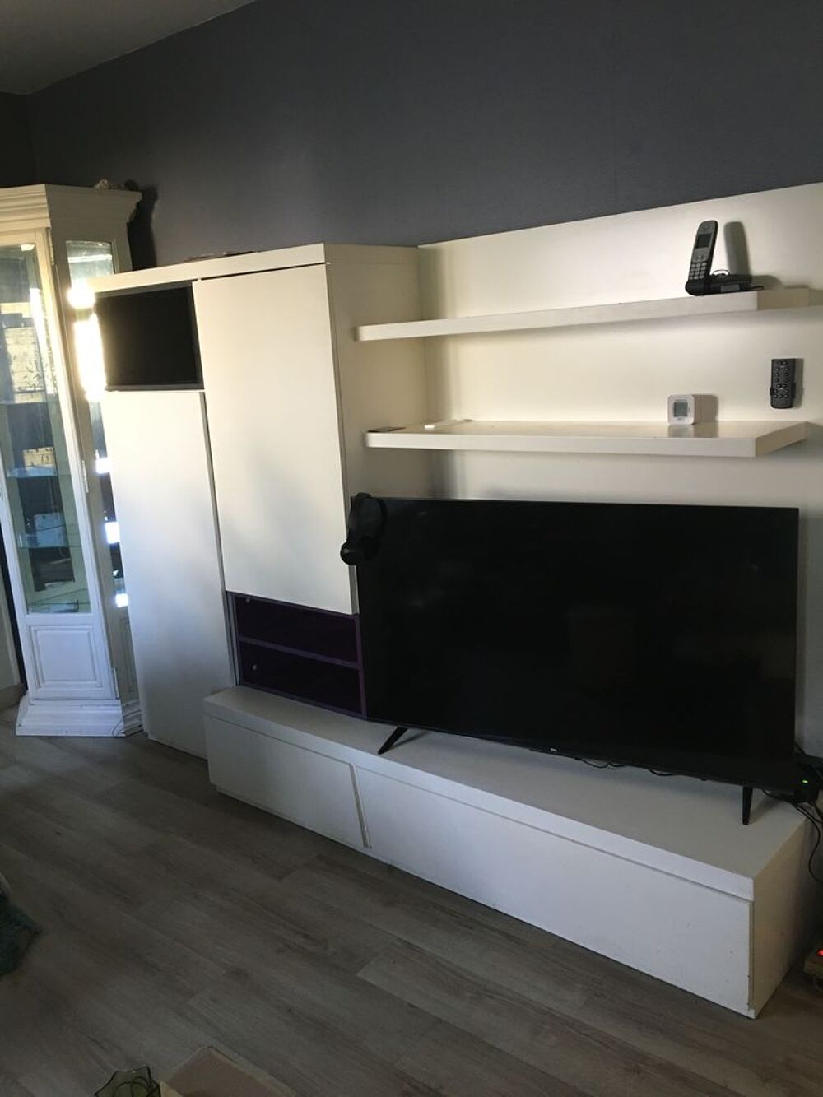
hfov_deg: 48.2
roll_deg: +4.1
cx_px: 412
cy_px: 548
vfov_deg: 61.7
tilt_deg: -11.5
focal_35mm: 29
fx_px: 919
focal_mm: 4.15
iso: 80
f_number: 2.2
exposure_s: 1/17
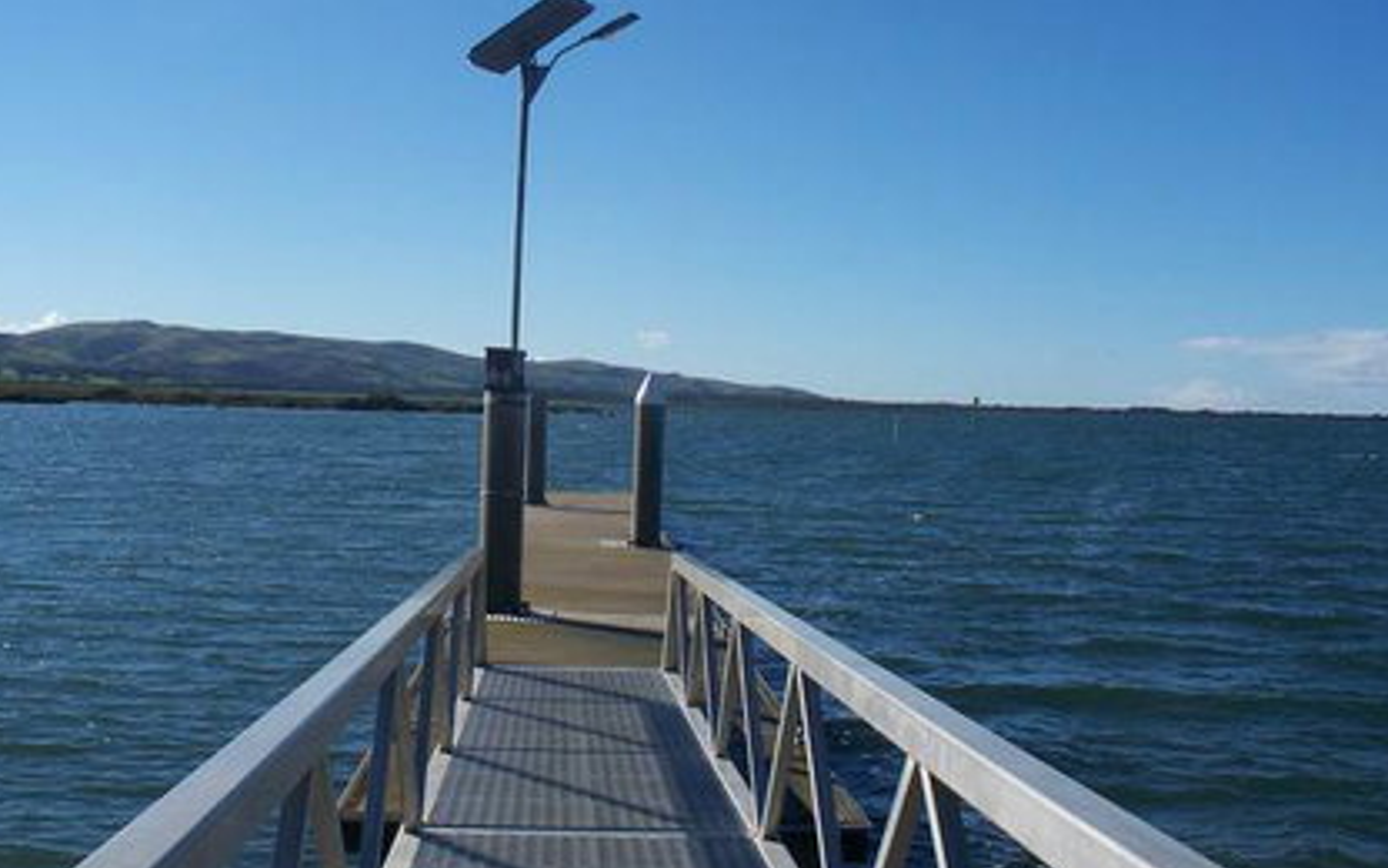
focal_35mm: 44
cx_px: 617
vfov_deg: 29.1
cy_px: 304
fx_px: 1664
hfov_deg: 45.2
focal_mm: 7.54
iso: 80
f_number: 5
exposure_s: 1/640
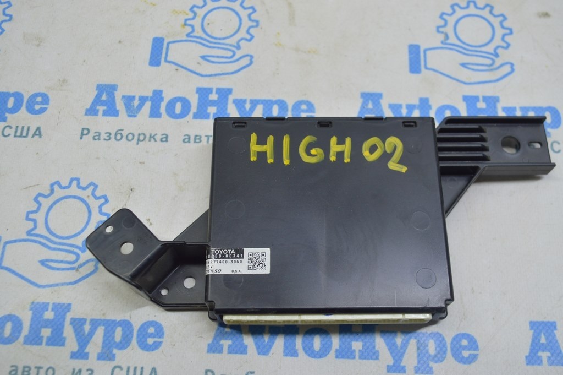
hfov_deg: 49.6
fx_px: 609
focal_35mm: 39
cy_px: 188
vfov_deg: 34.2
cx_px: 282
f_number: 5.6
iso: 400
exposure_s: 1/40
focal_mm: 26
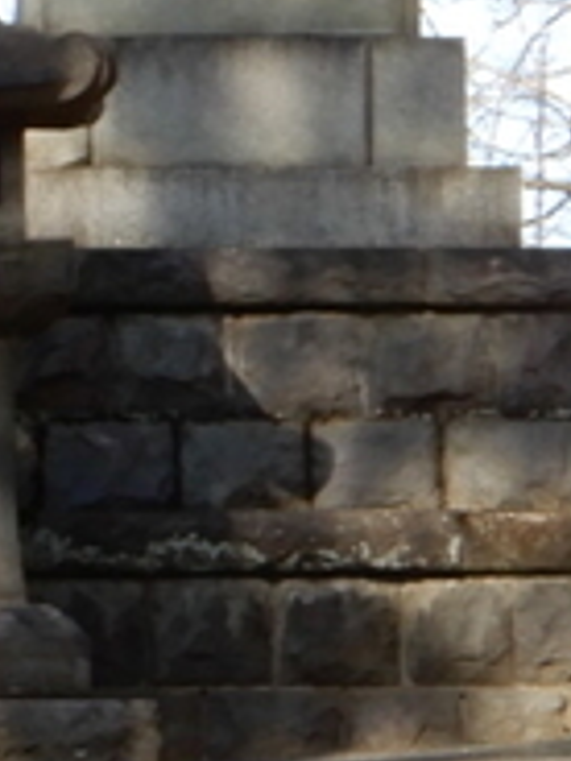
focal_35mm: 424
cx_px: -1502
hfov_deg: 3.4
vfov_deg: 4.7
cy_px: 434
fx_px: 9325
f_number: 4.5
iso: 80
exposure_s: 1/160
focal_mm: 11.6
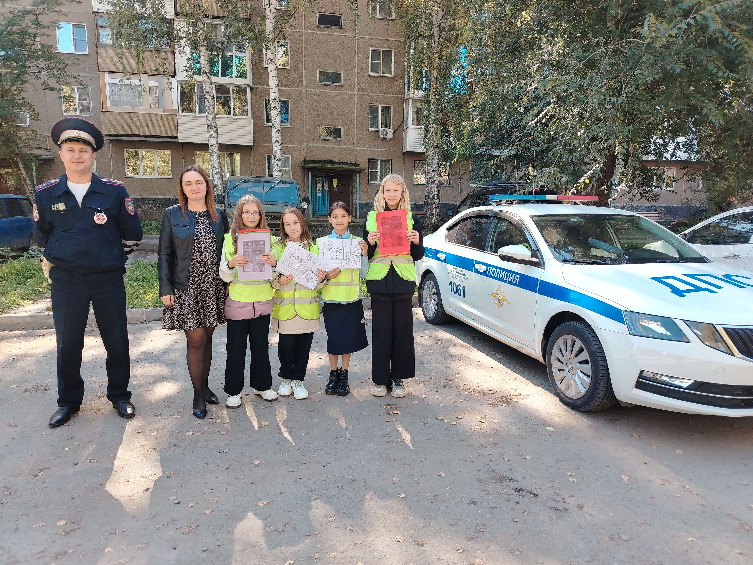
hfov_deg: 71.6
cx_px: 376
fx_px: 522
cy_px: 282
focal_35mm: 24
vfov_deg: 56.8
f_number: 1.75
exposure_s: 1/100
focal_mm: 5.25
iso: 140
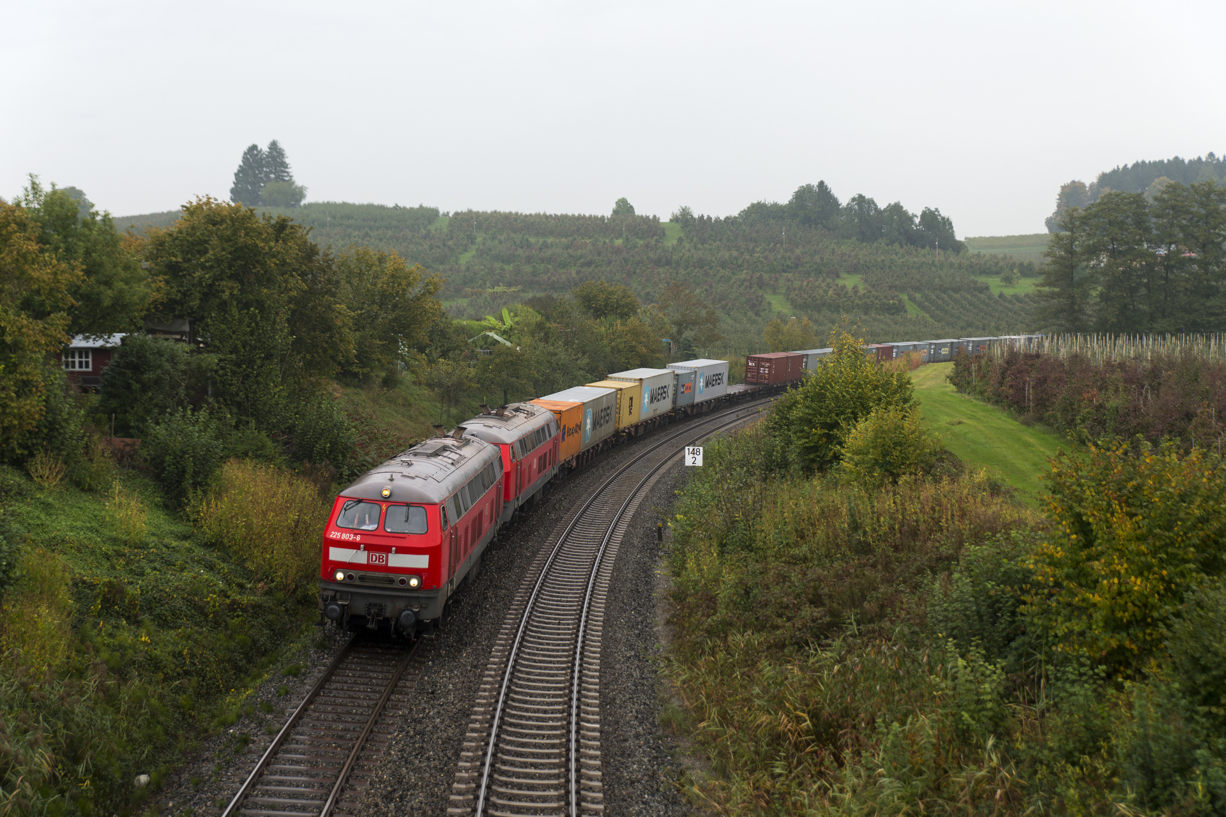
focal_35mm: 40
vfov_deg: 33.4
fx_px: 1362
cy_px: 408
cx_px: 613
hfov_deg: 48.5
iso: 400
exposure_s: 1/400
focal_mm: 40
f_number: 3.2
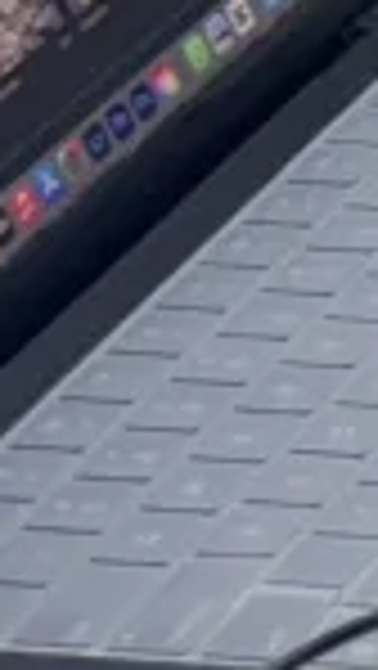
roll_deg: -0.5
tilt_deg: -22.1
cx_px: 2250
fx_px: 4856
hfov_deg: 3.8
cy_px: -310
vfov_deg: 7.8
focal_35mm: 273
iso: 64
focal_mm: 5.7
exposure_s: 1/100
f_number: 1.5
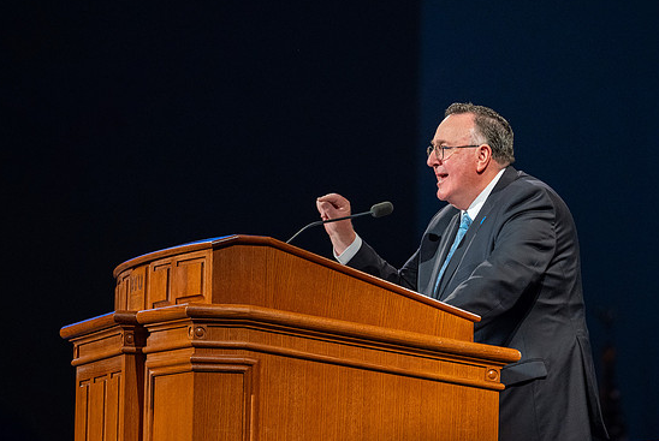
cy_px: 145
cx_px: 462
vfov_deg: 3.9
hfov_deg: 5.7
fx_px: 6562
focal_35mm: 358
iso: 800
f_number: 2.8
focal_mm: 200
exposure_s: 1/160
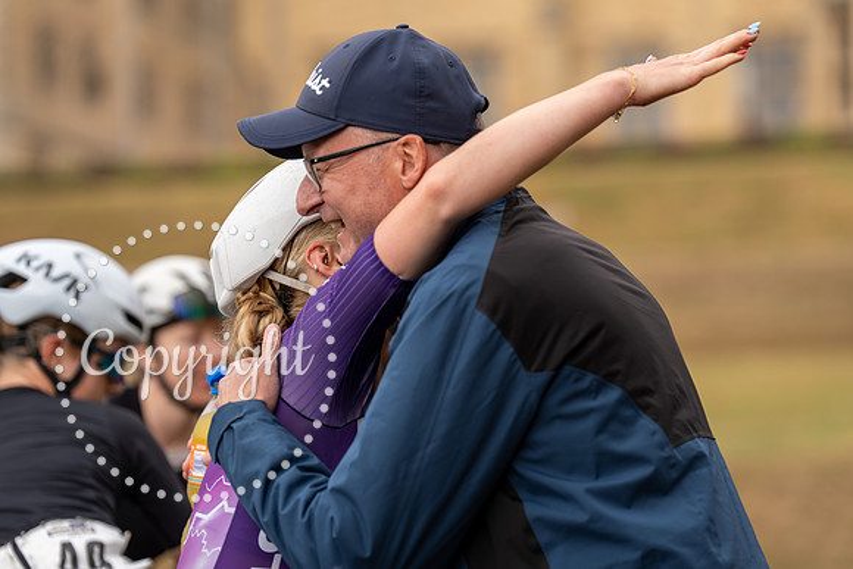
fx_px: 3744
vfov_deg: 8.7
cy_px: 284
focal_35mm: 158
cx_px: 426
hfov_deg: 13.0
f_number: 3.5
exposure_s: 1/1000
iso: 250
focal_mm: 158
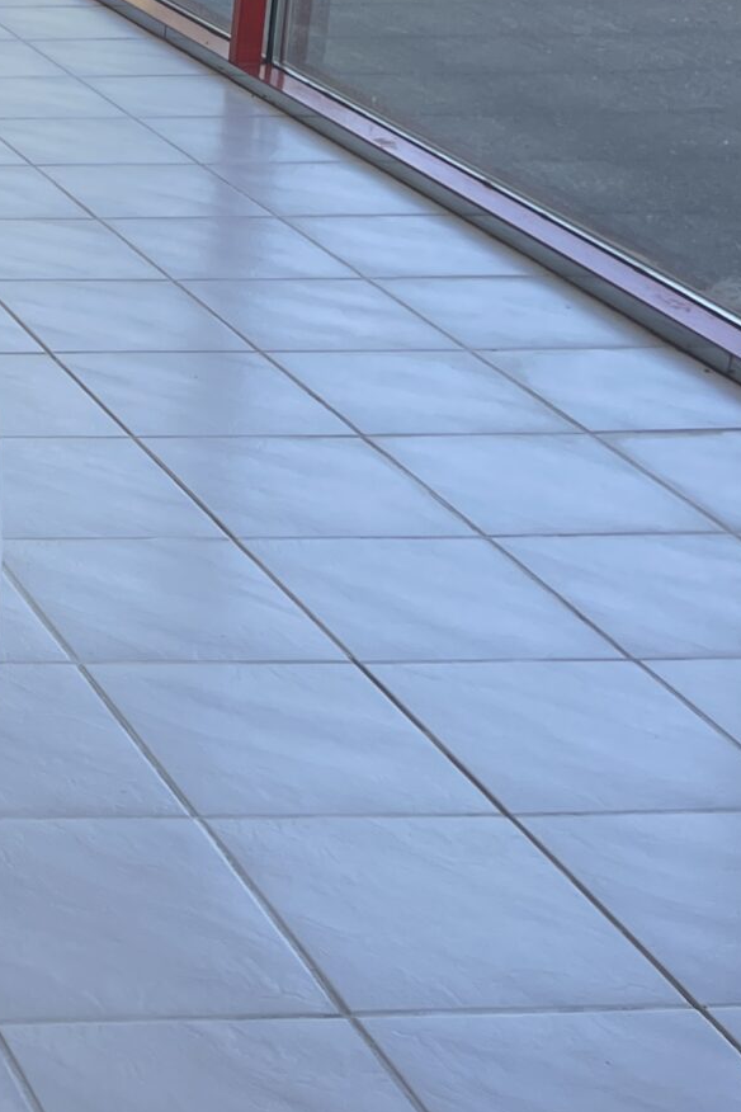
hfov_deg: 14.3
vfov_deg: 24.6
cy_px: 23
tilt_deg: -13.1
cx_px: -766
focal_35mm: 79
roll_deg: +0.2
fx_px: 2439
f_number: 1.6
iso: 32
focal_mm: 4.2
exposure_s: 1/159
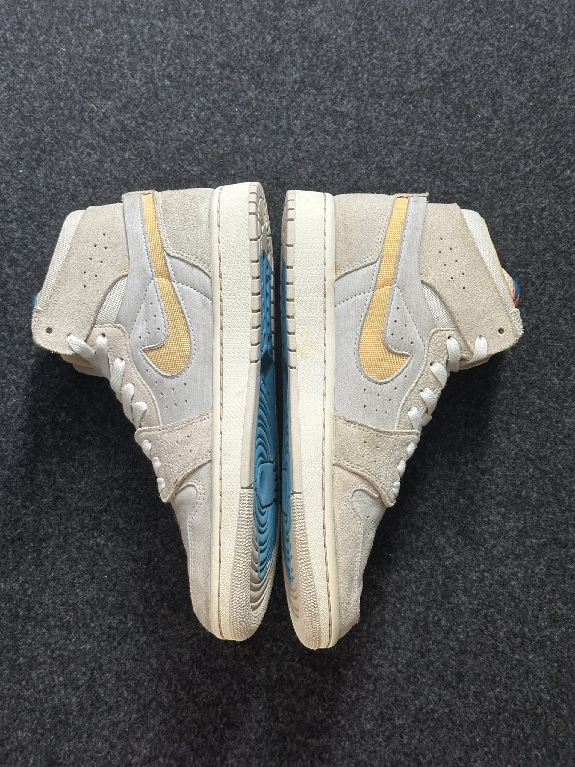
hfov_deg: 30.3
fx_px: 1063
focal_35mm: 48
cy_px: 384
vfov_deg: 39.7
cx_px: 288
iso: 200
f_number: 1.78
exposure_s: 1/50
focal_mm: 6.86
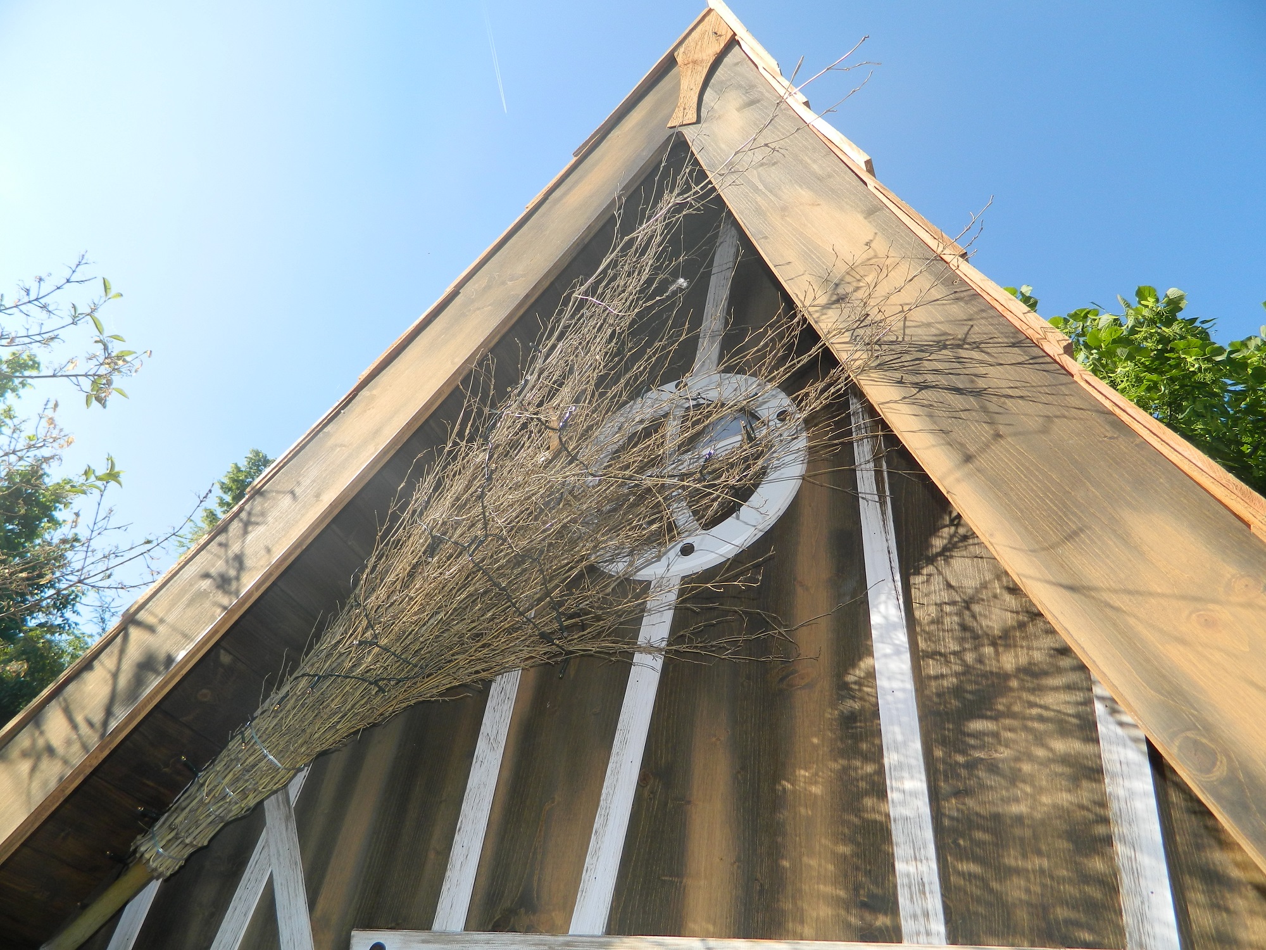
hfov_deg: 69.4
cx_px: 633
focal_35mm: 25
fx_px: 914
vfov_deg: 54.9
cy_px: 475
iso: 80
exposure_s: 1/640
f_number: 3.1
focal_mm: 4.5
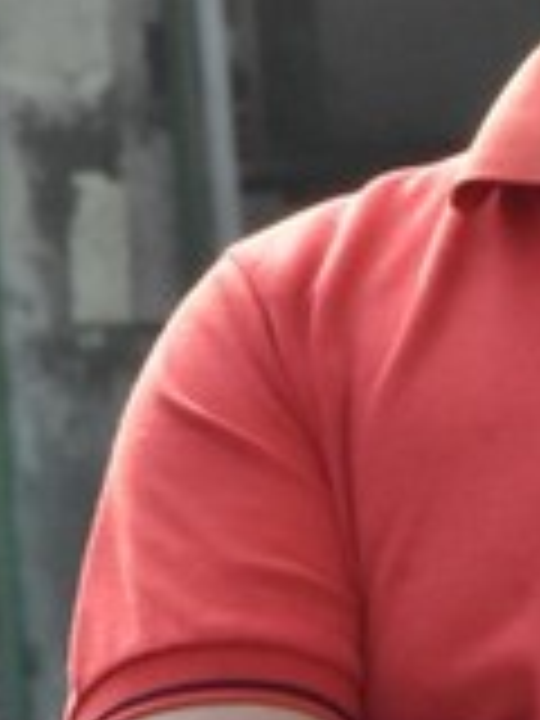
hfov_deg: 1.5
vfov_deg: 2.0
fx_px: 20987
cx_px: 850
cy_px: 670
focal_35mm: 1009
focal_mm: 140
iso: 1600
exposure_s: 1/250
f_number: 20
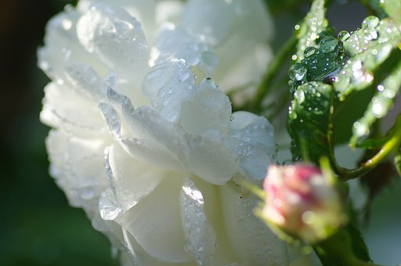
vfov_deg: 10.1
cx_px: 200
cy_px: 133
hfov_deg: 15.2
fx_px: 1502
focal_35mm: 135
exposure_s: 1/250
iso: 400
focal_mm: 90
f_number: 3.2
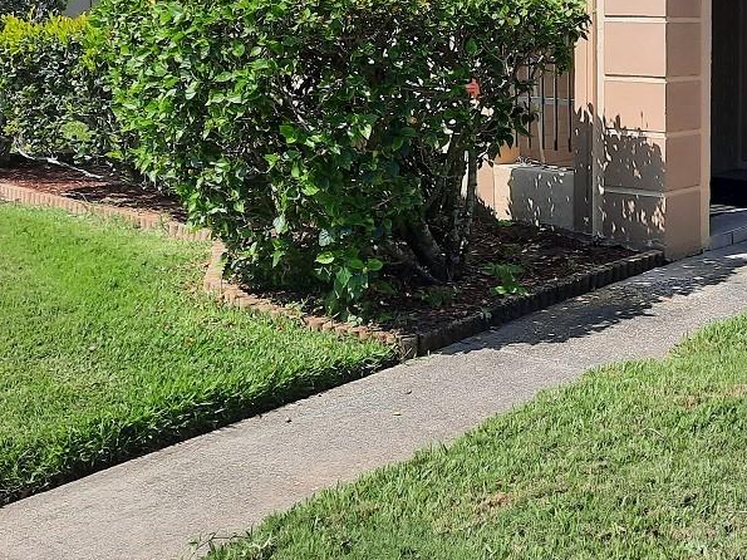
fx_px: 1208
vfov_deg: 25.6
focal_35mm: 56
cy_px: 100
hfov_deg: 31.7
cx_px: 746
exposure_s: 1/899
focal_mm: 4.6
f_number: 2
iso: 32
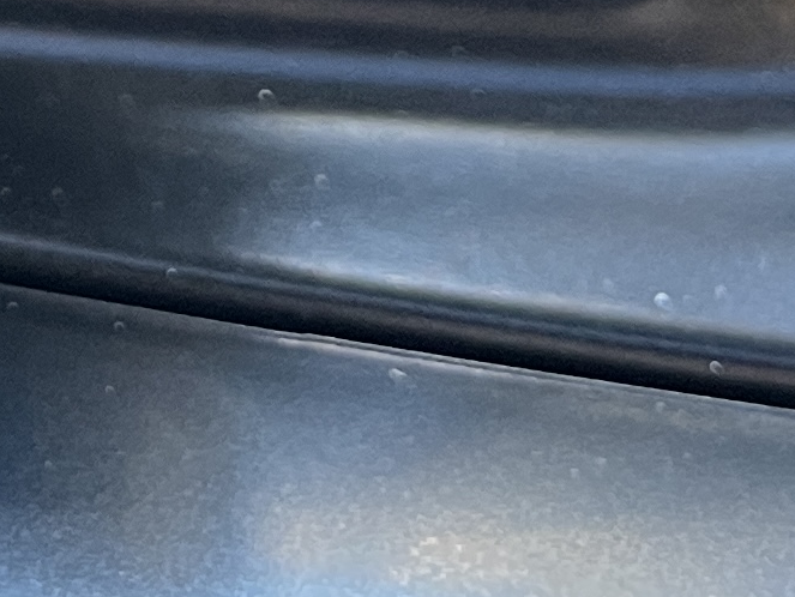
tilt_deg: -20.2
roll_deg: +0.8
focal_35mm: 158
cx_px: -446
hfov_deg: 11.9
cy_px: -955
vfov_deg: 8.4
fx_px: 3631
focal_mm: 4.2
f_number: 1.6
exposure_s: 1/60
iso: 160
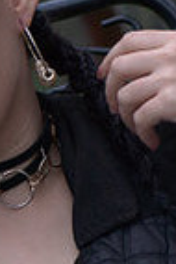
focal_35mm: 476
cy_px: 58
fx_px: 3482
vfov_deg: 4.3
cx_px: -75
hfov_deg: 2.9
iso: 100
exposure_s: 1/200
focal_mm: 100
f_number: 4
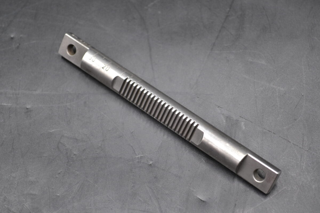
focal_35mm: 72
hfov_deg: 28.1
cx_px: 160
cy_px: 106
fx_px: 640
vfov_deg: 18.9
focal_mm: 48
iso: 400
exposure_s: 1/30
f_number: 5.6
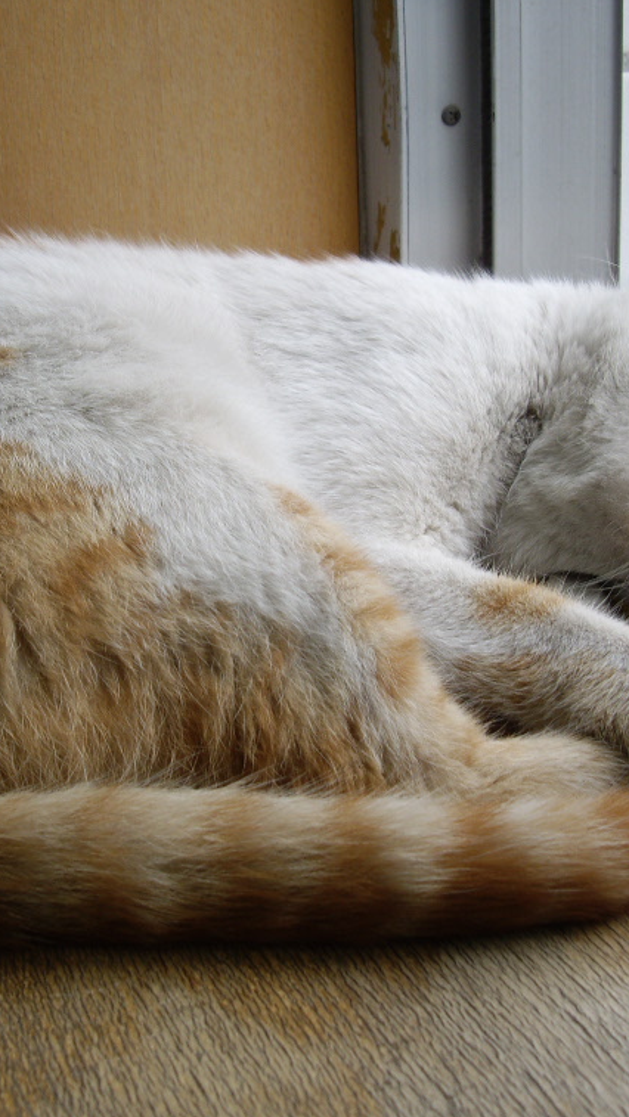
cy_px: 552
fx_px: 1660
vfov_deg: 37.2
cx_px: 241
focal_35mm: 56
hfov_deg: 21.4
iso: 100
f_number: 2.8
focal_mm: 7.9
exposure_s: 1/50
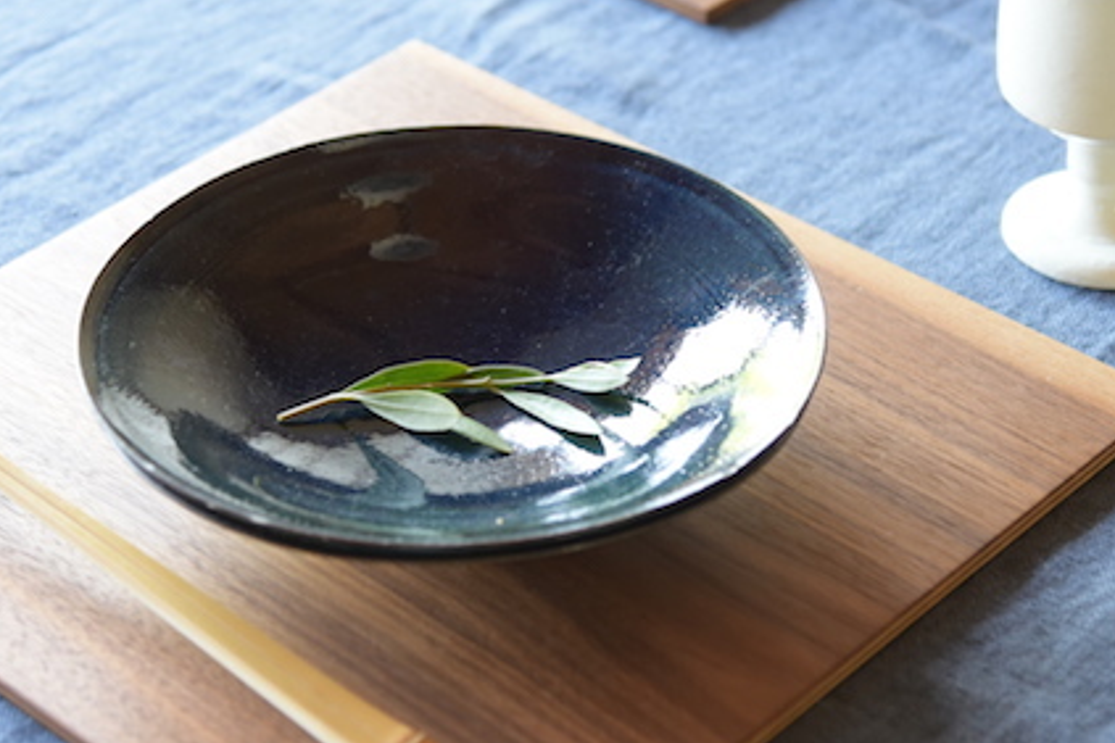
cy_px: 191
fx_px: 3283
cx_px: 498
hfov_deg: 19.3
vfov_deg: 12.9
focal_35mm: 106
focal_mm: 70
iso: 1600
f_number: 4
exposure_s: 1/80
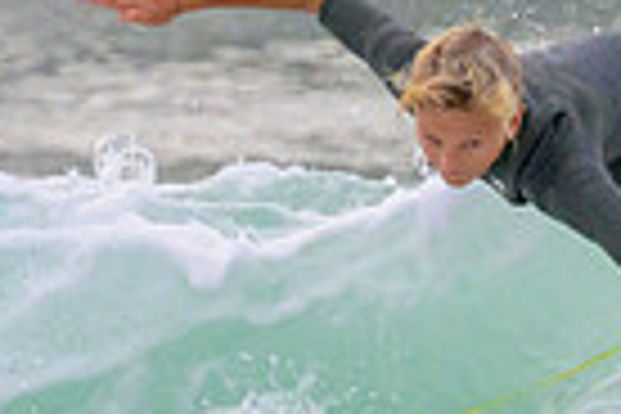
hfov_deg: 0.6
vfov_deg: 0.4
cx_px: 702
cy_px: 502
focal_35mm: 3369
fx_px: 58111
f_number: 11
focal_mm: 800
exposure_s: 1/2000
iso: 2000
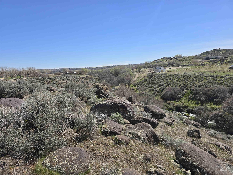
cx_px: 116
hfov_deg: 73.9
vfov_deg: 58.9
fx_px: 155
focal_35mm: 23
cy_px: 88
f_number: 1.7
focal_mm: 6.3
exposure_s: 1/994
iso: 12
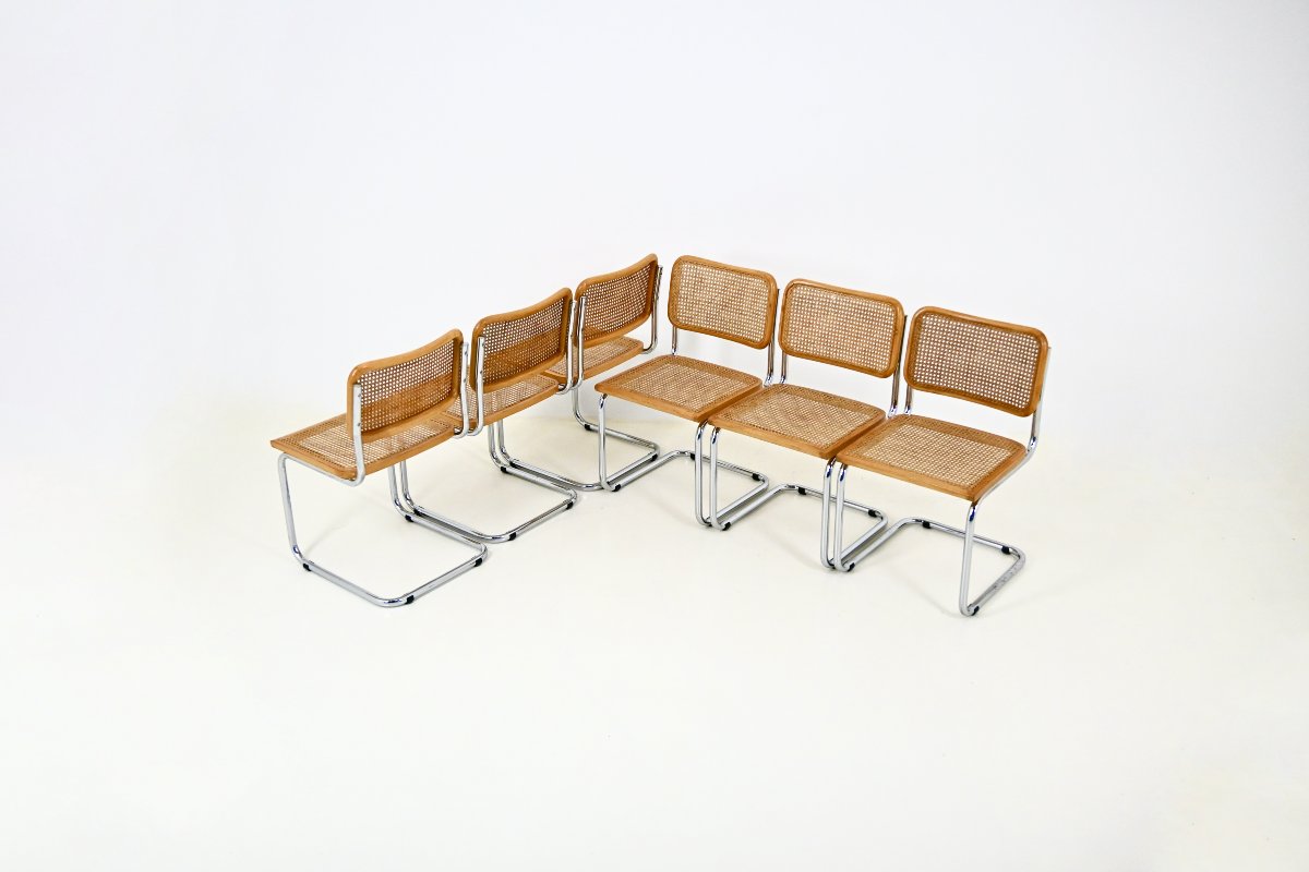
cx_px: 654
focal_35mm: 35
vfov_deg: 37.6
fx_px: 1282
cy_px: 436
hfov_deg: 54.1
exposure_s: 1/125
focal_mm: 23.5
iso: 1000
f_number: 3.8
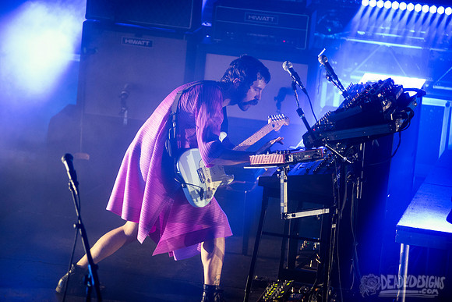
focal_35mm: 230
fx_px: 2888
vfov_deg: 6.0
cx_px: 226
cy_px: 128
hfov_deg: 8.9
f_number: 3.2
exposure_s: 1/320
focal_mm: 200
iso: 2500
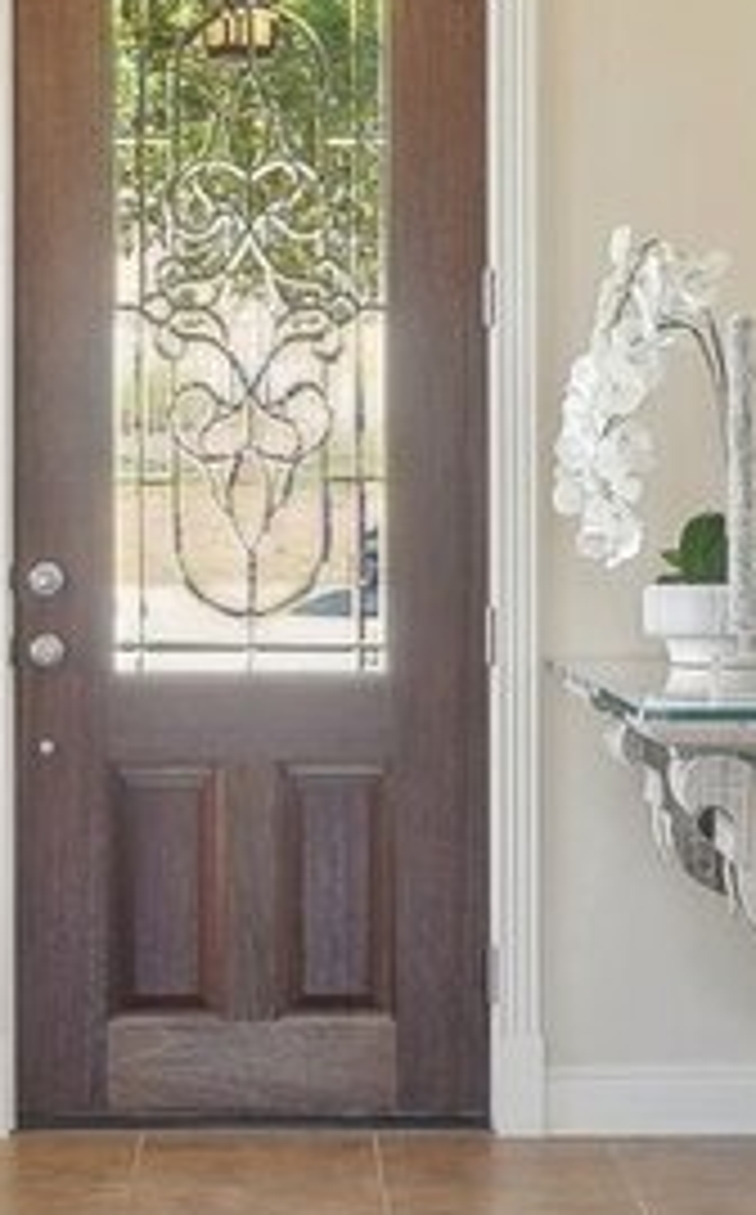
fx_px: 3241
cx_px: 279
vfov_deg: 21.2
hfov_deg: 13.3
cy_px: 464
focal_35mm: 98
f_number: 8
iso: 400
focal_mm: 16
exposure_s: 1/13
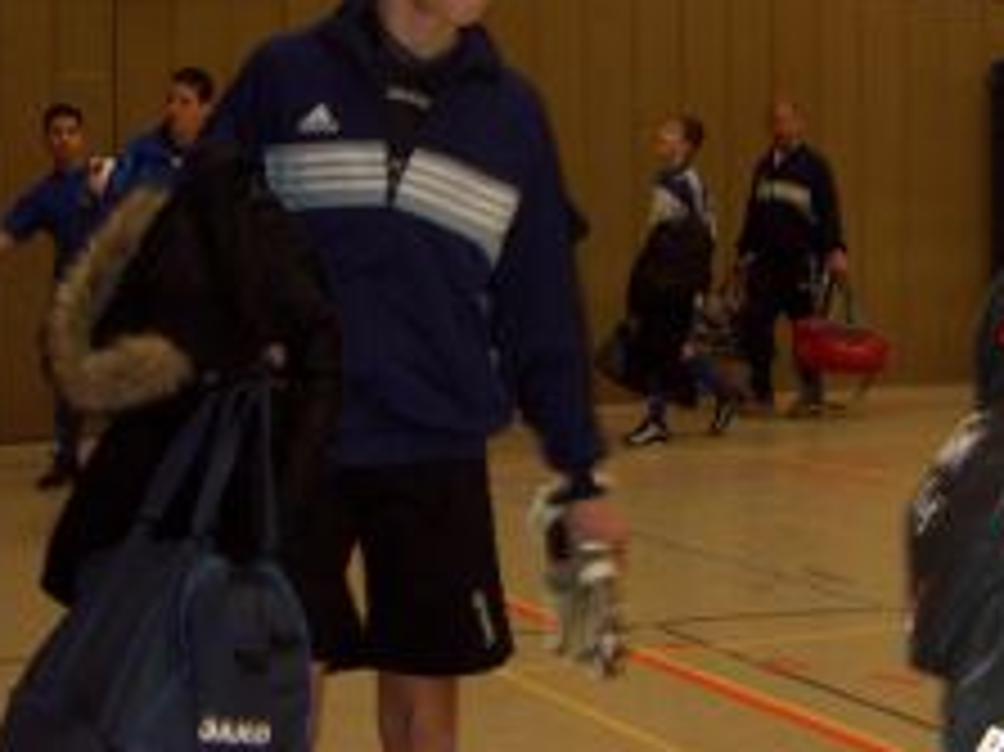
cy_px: 167
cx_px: 666
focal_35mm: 79
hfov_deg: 24.6
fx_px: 2290
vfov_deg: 18.5
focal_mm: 9.2
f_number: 3
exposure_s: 1/60
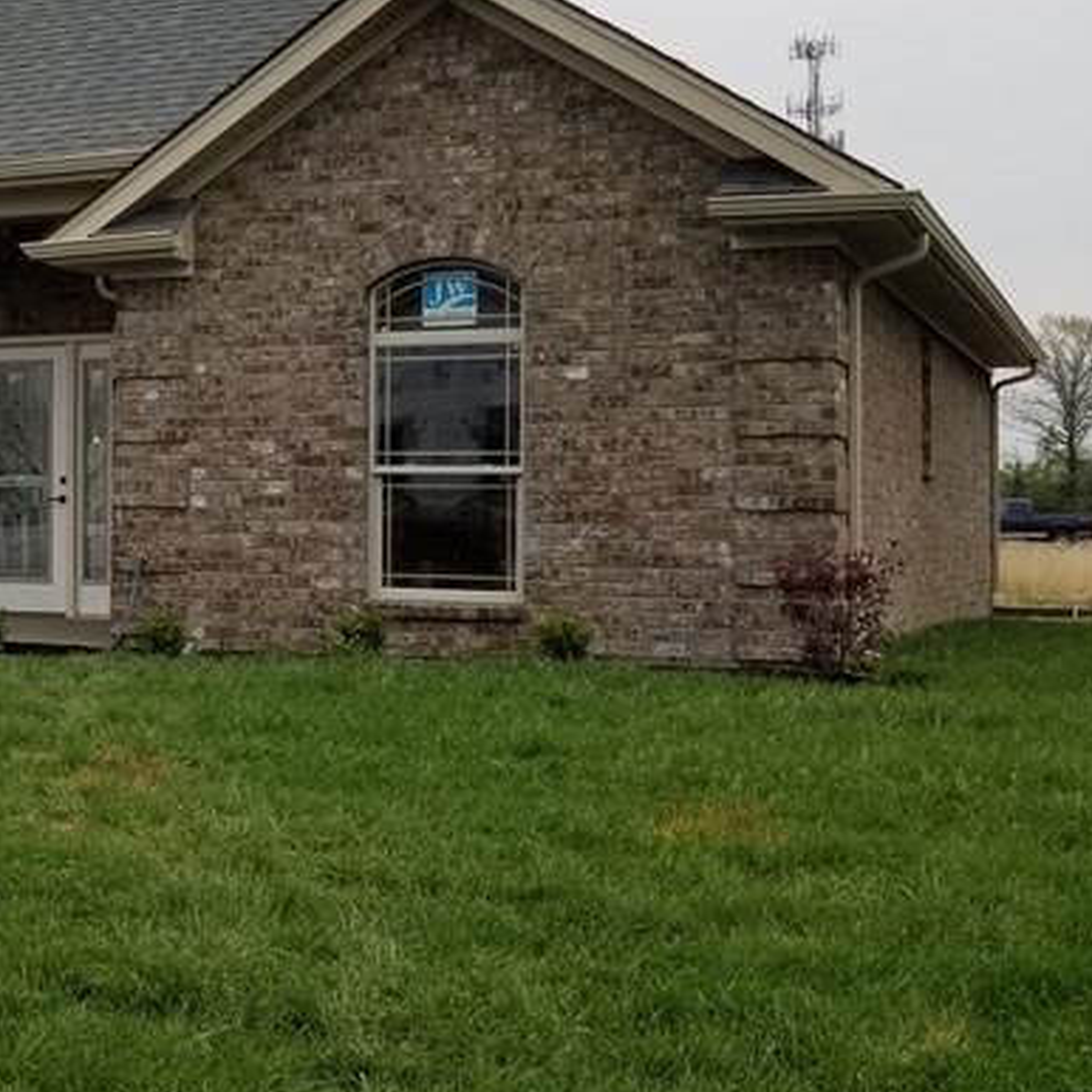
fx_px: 2177
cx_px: -116
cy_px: 470
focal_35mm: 61
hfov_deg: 26.0
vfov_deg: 28.1
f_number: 1.7
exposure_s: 1/2640
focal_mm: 4.3
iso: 50
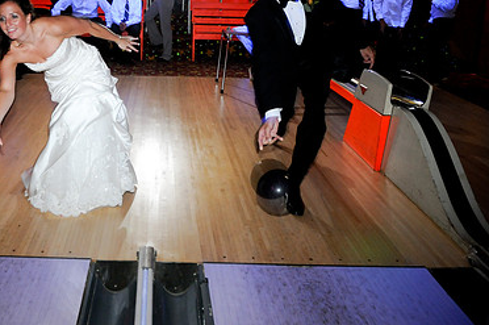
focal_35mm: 40
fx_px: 540
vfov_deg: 32.9
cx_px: 147
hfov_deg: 47.6
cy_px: 84
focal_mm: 17
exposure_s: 1/25
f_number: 4
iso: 800
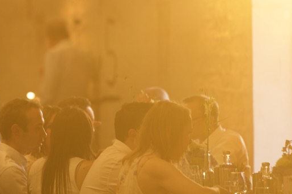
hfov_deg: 5.6
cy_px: 73
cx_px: -65
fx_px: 2976
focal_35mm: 367
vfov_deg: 3.7
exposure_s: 1/160
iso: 320
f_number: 2
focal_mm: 135
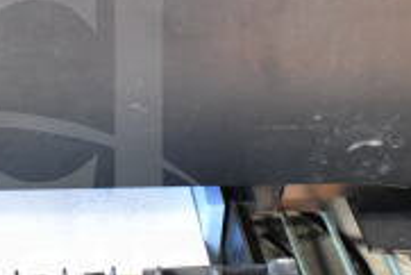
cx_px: -34
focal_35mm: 91
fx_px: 1040
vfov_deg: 15.0
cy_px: 158
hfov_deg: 21.3
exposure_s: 1/80
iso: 1600
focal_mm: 18
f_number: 4.5
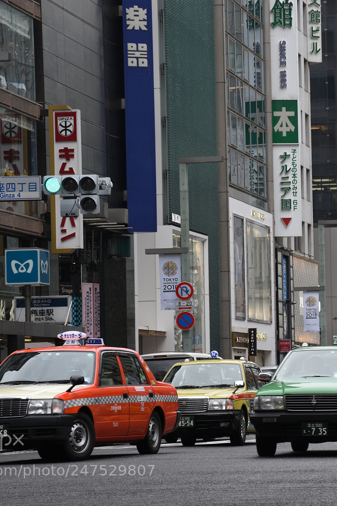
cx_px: 287
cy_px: 253
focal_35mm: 170
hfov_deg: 8.1
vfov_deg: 12.1
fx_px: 2383
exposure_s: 1/160
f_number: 5
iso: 220
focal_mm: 75
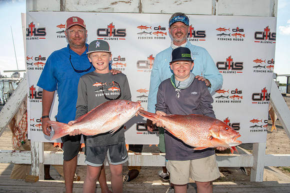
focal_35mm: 28
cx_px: 145
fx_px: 225
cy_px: 96
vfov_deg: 46.4
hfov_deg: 65.5
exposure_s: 1/200
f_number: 7.1
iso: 50
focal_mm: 28
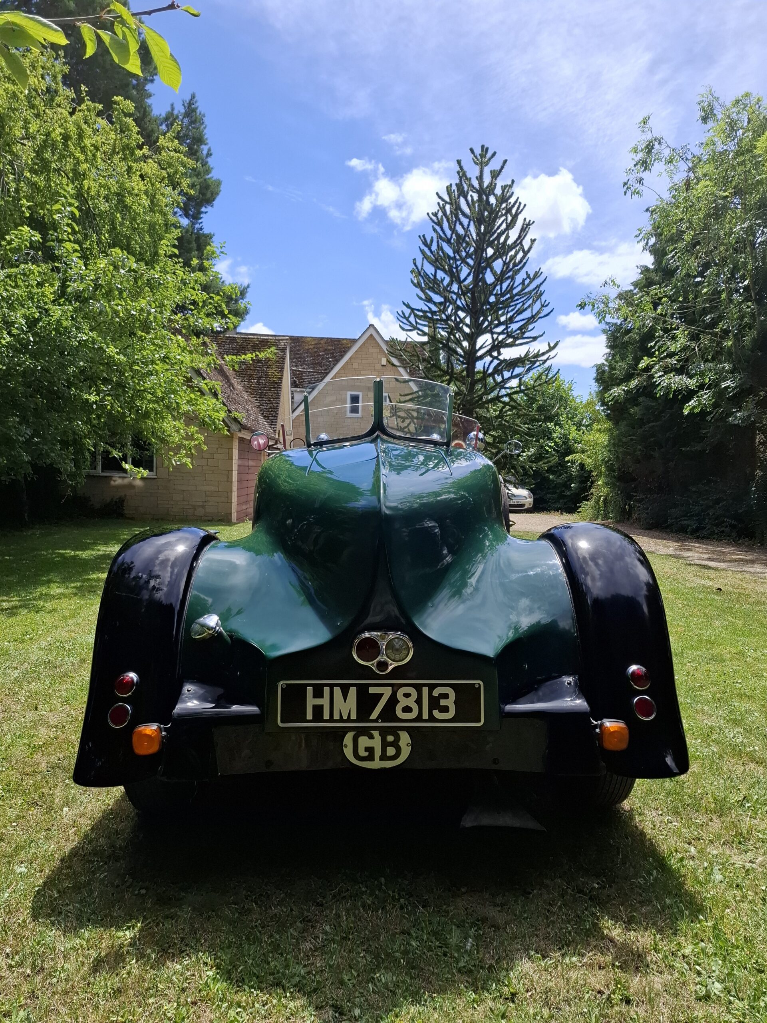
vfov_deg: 73.9
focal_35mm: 23
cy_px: 512
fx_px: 679
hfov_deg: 58.9
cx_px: 384
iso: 50
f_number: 1.8
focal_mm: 5.54
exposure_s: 1/2242
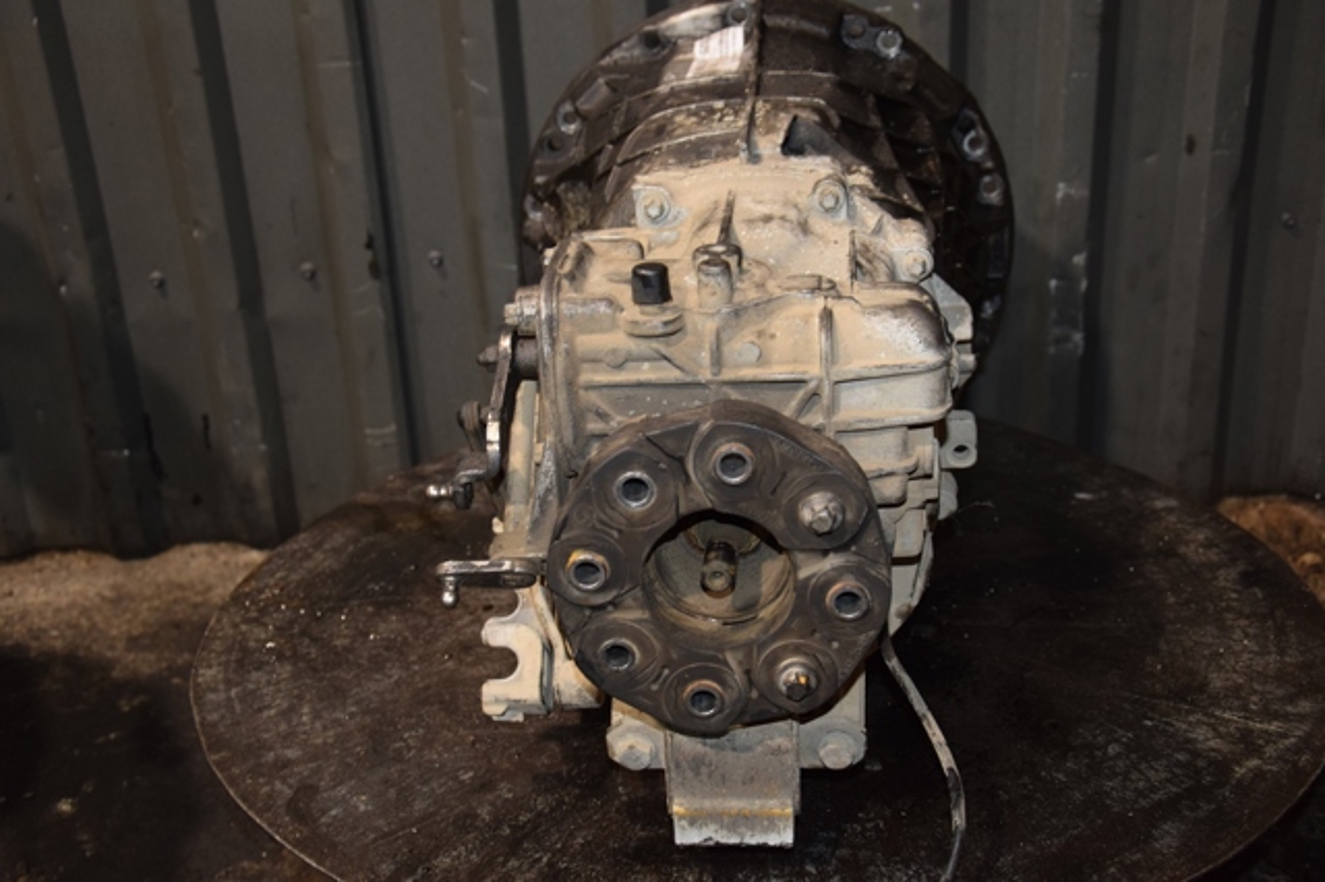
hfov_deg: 41.1
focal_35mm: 48
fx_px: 1766
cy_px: 441
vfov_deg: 28.0
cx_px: 662
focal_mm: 32
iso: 800
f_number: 5
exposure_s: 1/60
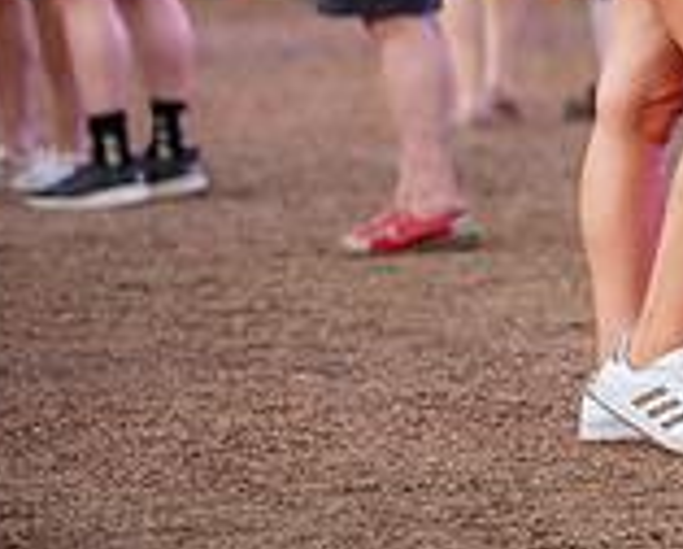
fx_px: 8420
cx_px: 1057
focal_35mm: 416
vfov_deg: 3.7
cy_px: -200
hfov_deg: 4.6
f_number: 2.8
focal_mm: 120
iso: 640
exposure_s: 1/250
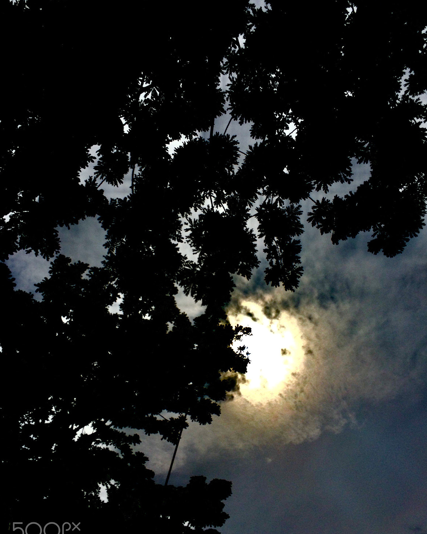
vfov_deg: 57.1
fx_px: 490
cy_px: 286
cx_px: 209
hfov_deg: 47.1
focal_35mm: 31
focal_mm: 4.15
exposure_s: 1/10309
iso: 32
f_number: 2.2
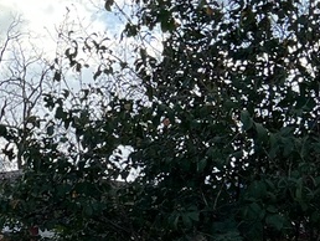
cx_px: -97
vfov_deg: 10.0
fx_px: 1342
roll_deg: -1.5
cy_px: 350
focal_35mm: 145
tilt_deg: +0.2
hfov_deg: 13.1
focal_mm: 5.7
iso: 50
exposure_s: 1/2695
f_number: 1.5
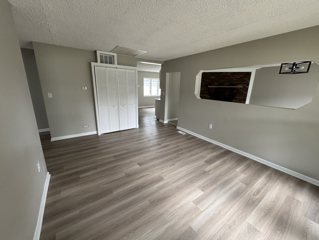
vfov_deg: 85.7
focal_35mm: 14
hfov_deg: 102.1
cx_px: 160
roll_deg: -2.2
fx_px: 129
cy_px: 120
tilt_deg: -15.2
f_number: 2.2
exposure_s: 1/99
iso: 250
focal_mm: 2.22
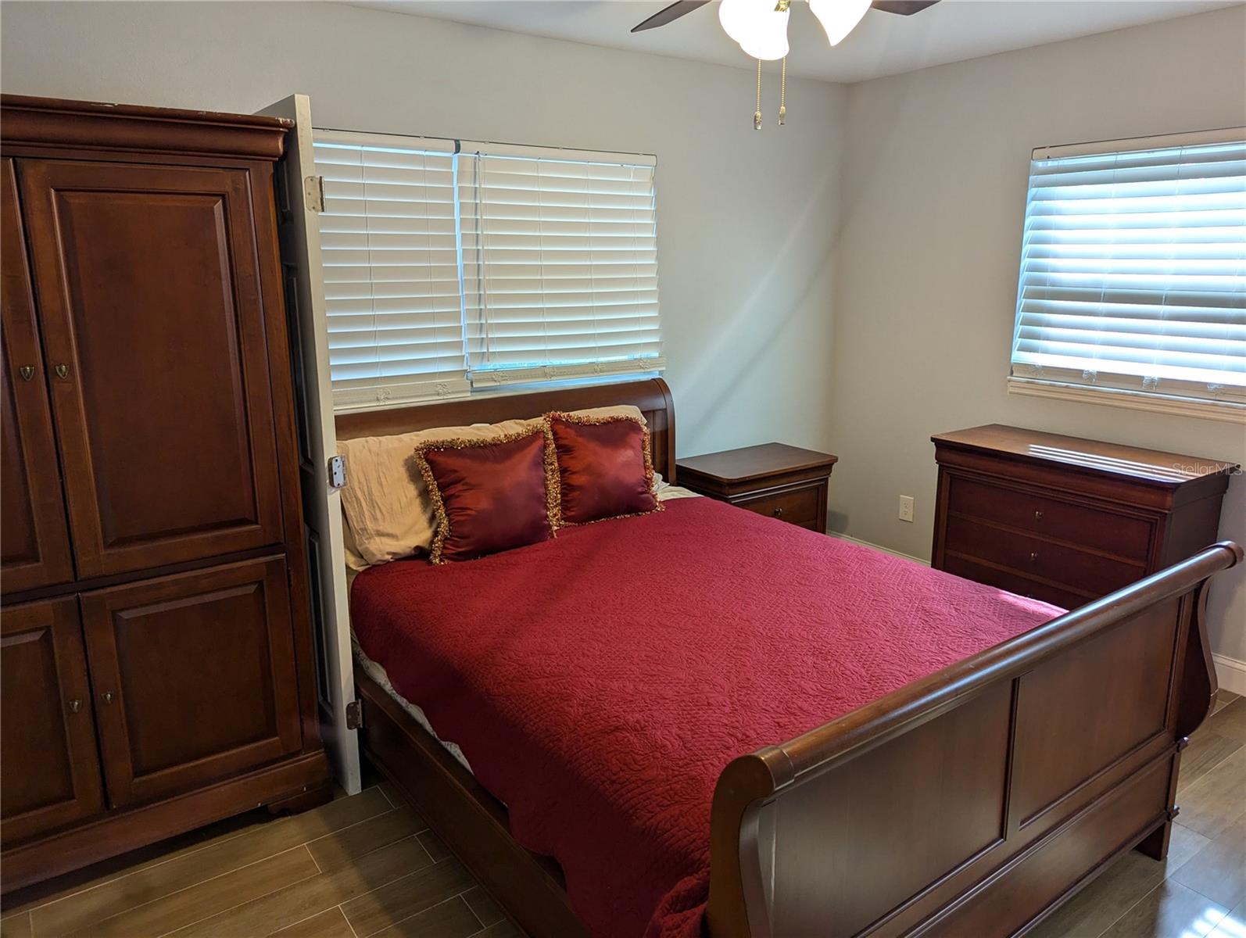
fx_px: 865
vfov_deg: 56.9
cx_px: 623
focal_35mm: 24
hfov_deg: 71.5
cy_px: 469
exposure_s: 1/120
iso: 184
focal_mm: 6.81
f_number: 1.85
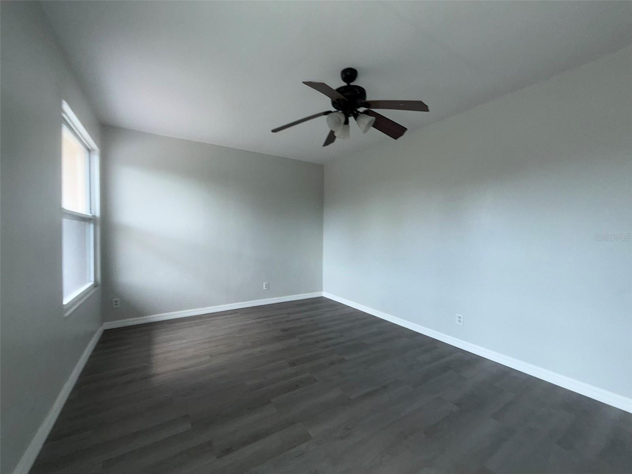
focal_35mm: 14
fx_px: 256
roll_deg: -0.8
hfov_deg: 102.1
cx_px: 316
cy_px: 237
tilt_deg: +4.3
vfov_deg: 85.7
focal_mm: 2.22
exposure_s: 1/121
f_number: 2.2
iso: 64
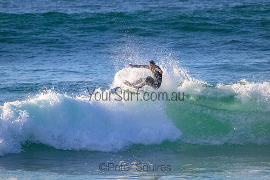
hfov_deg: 2.6
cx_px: 135
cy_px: 90
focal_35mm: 800
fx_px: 6001
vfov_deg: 1.7
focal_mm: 800
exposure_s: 1/1000
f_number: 11
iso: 1000
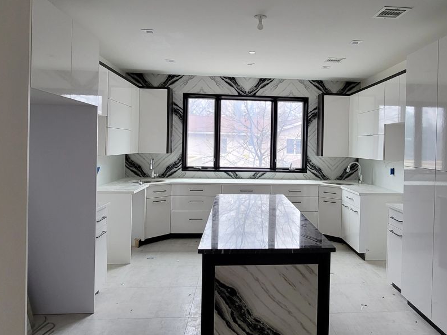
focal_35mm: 23
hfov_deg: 73.3
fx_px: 297
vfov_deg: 58.7
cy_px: 149
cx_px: 263
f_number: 2.2
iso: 160
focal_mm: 2.2
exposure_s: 1/59
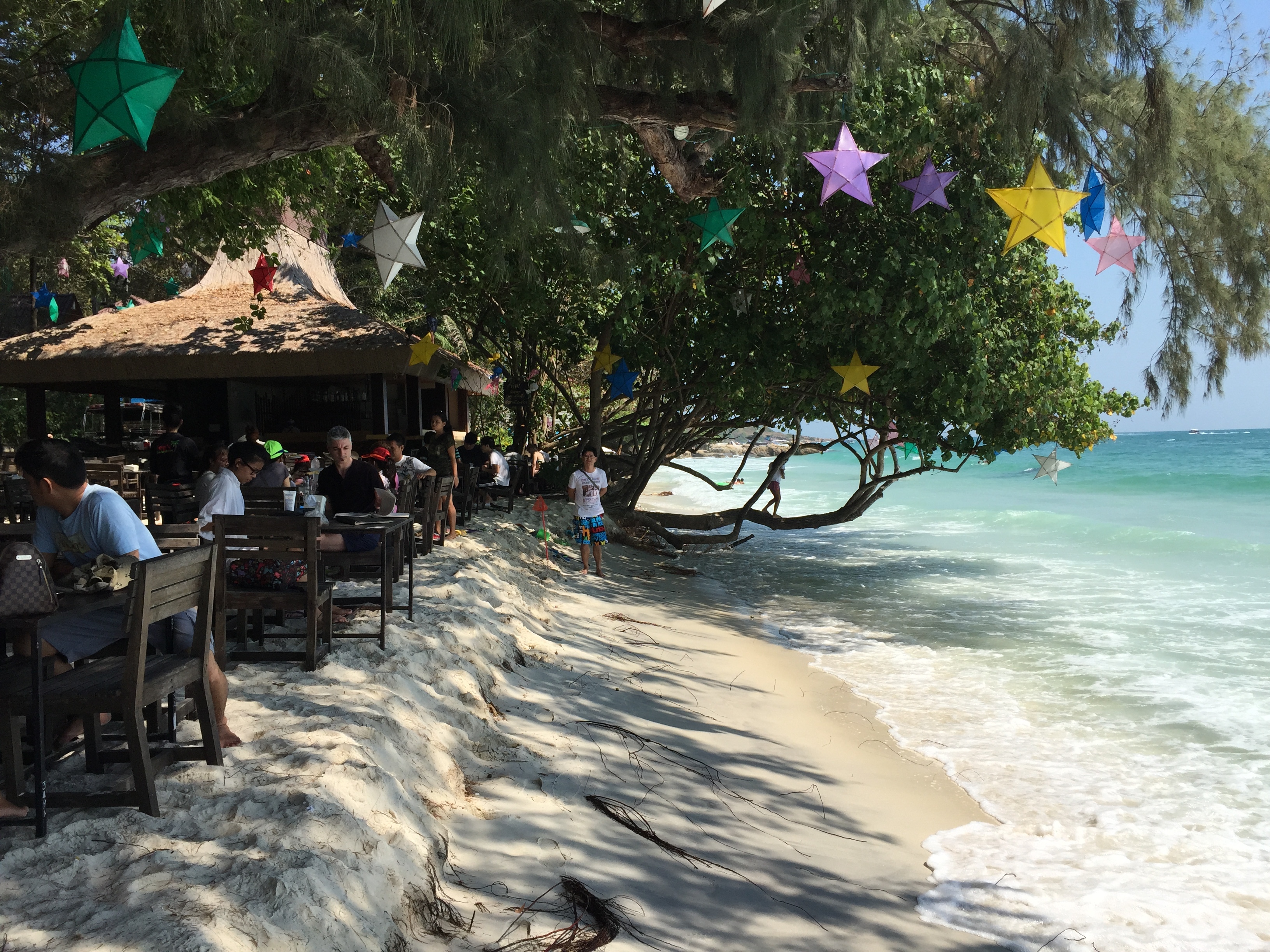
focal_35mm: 29
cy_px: 476
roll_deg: +0.1
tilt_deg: -1.3
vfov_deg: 48.2
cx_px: 635
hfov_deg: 61.7
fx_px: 1064
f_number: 2.2
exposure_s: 1/2198
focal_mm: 4.15
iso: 32
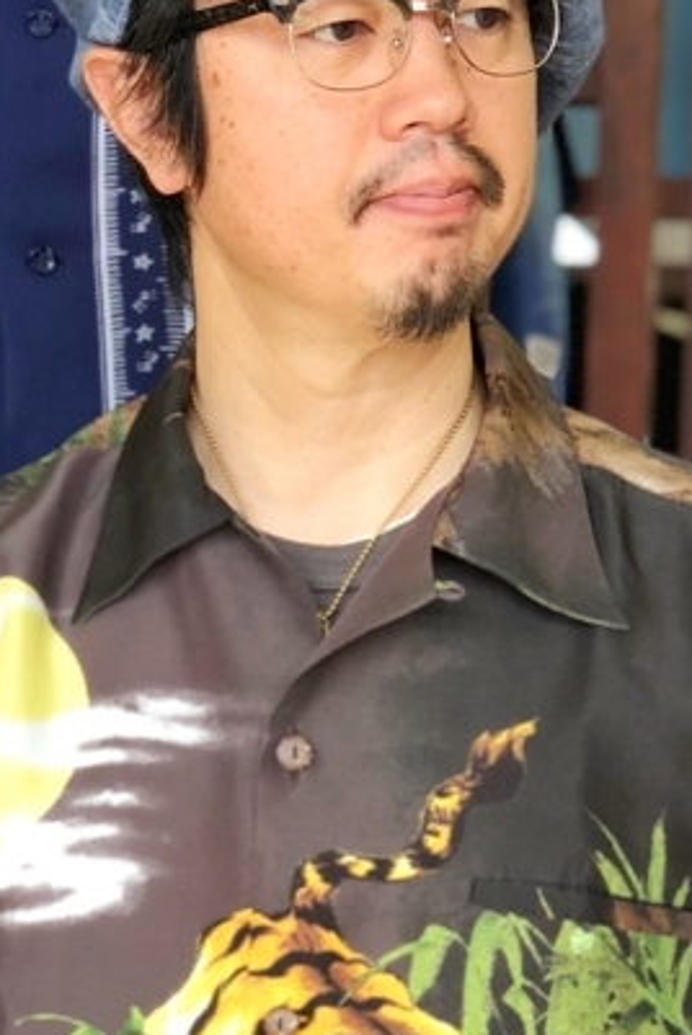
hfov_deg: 10.0
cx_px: 382
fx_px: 3972
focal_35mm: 138
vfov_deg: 14.7
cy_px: 885
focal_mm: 6
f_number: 2.4
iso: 40
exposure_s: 1/60
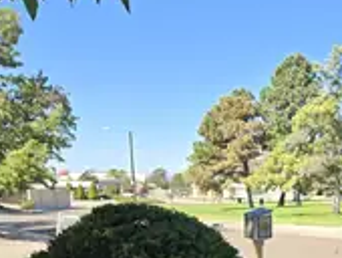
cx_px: 340
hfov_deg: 32.7
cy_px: 242
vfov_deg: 26.0
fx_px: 534
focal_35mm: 54
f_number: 1.8
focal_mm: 5.4
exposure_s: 1/818
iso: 25
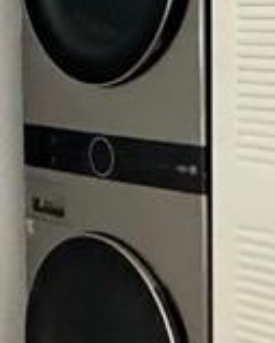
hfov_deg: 11.1
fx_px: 1394
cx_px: -34
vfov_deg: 14.0
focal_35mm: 137
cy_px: 66
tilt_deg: -3.2
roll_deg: +1.0
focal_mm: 2.22
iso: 1250
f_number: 2.2
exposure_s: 1/60
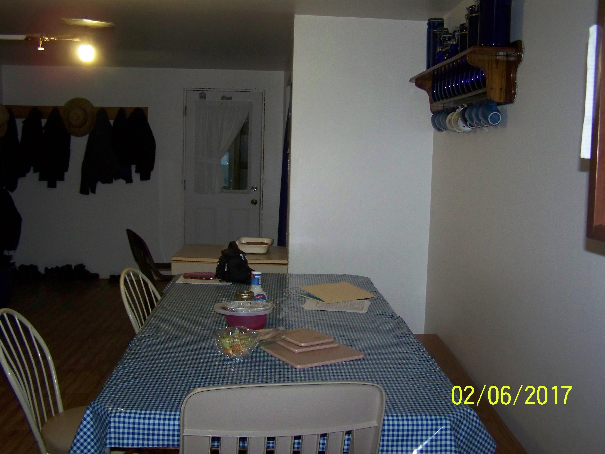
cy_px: 227
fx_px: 664
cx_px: 302
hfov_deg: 49.0
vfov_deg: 37.7
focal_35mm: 38
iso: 200
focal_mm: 6.3
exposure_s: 1/30
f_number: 2.8
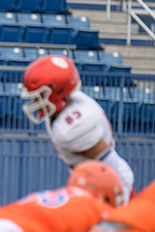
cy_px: 154
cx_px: -124
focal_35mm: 806
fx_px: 5205
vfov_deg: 2.6
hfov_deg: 1.7
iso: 250
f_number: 3.5
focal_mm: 300
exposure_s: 1/1000
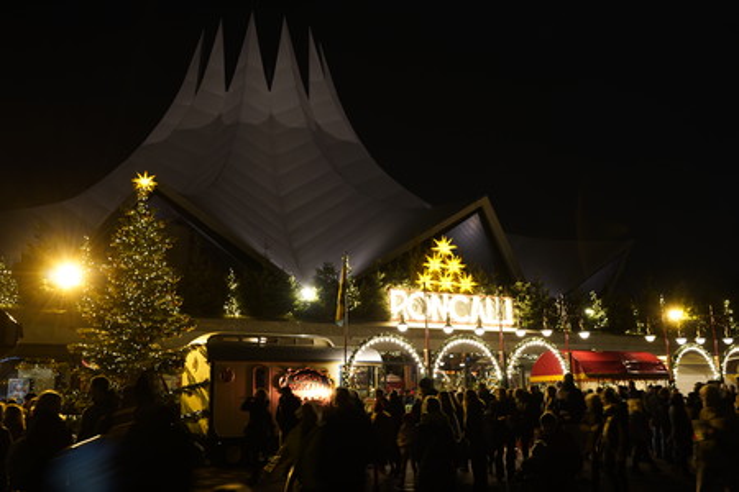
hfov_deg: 53.1
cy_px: 246
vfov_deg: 36.9
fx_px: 739
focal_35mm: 36
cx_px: 370
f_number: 5.6
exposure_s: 1/8
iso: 640
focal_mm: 36
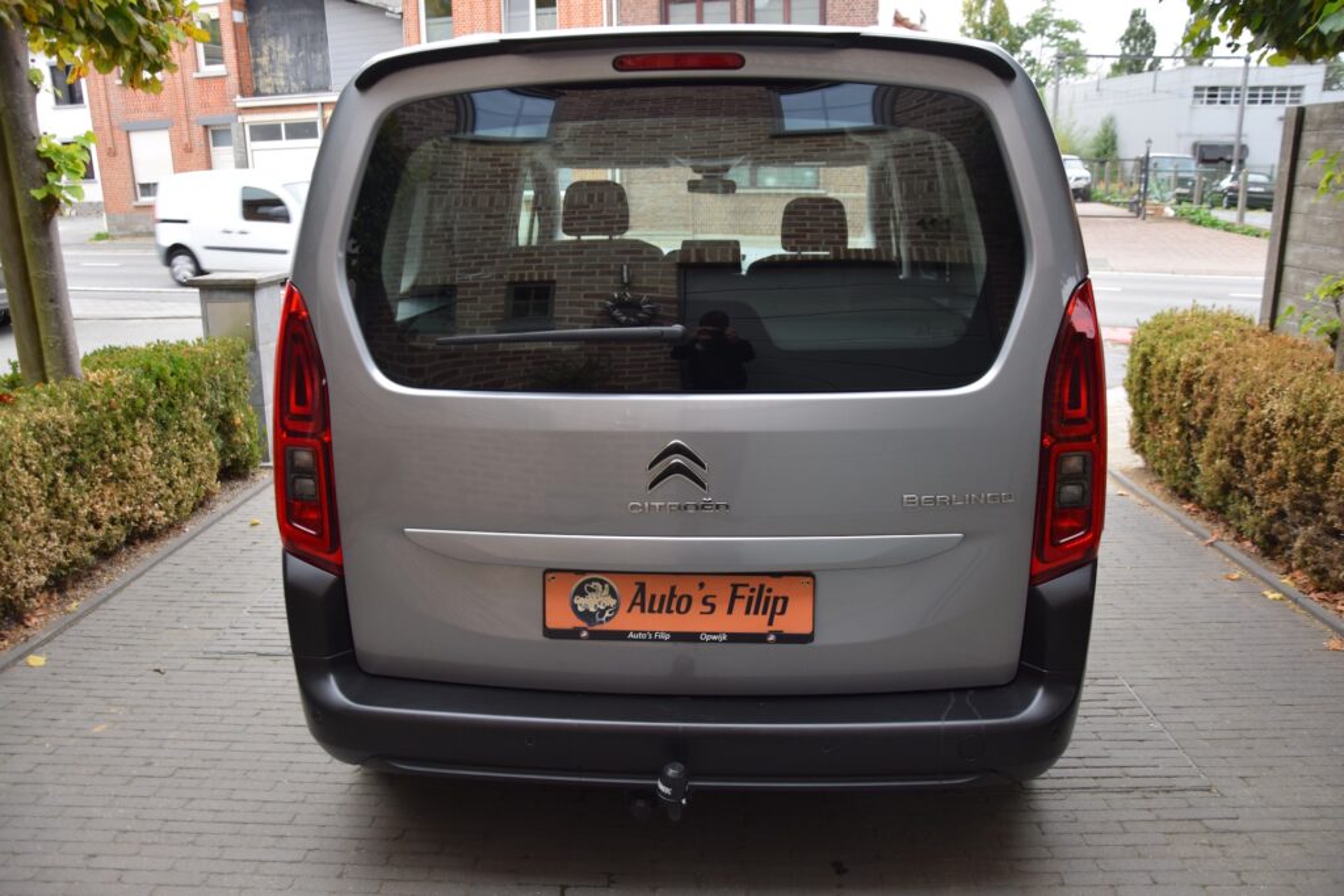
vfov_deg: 47.9
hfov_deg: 67.4
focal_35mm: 27
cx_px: 672
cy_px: 448
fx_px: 1008
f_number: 4
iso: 450
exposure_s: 1/60
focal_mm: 18
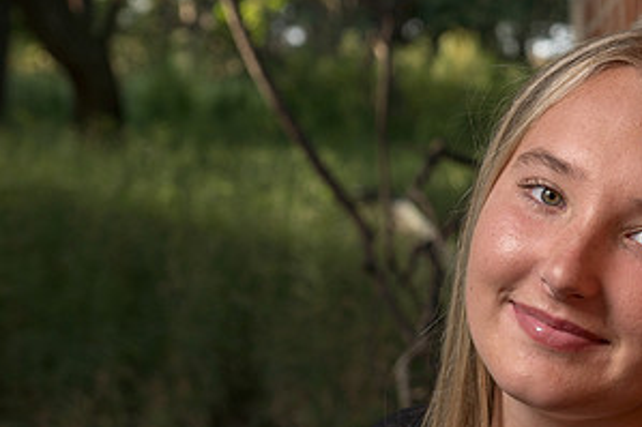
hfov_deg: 20.7
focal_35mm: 97
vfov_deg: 14.0
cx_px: 537
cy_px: 325
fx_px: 1729
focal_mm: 50
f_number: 5
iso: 100
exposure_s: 1/100
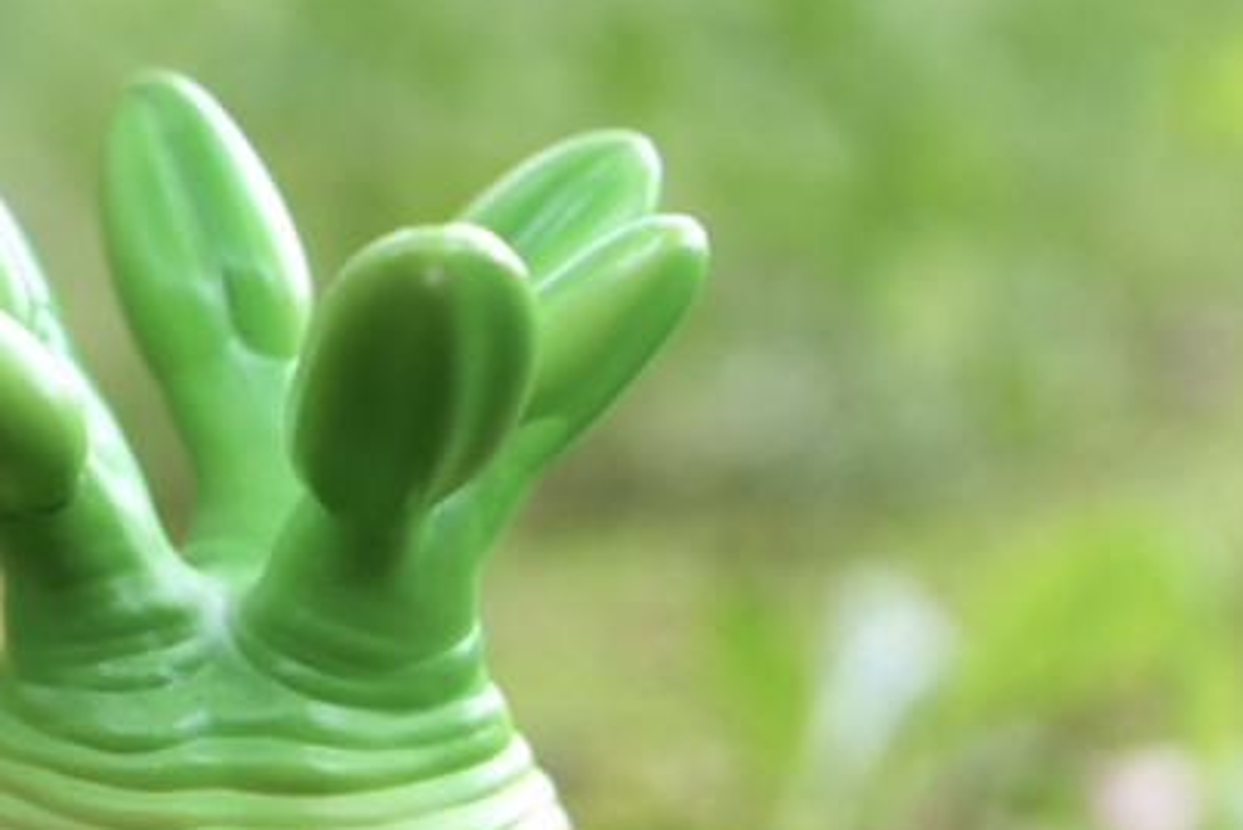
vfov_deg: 11.2
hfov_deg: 17.1
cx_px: 321
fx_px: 4110
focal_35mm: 119
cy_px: 1122
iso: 400
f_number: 4
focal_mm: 40
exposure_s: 1/160
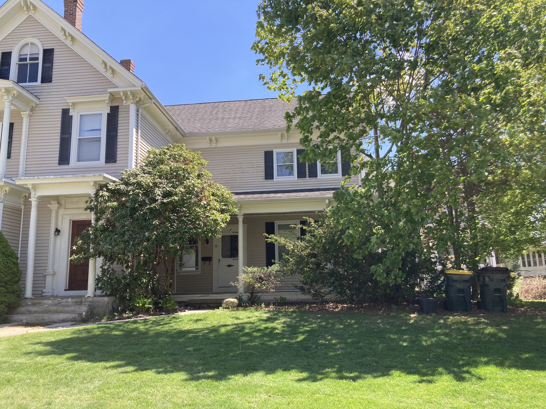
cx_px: 273
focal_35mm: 28
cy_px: 204
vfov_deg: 49.7
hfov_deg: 63.4
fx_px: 442
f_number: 1.8
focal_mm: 3.99
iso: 20
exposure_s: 1/517
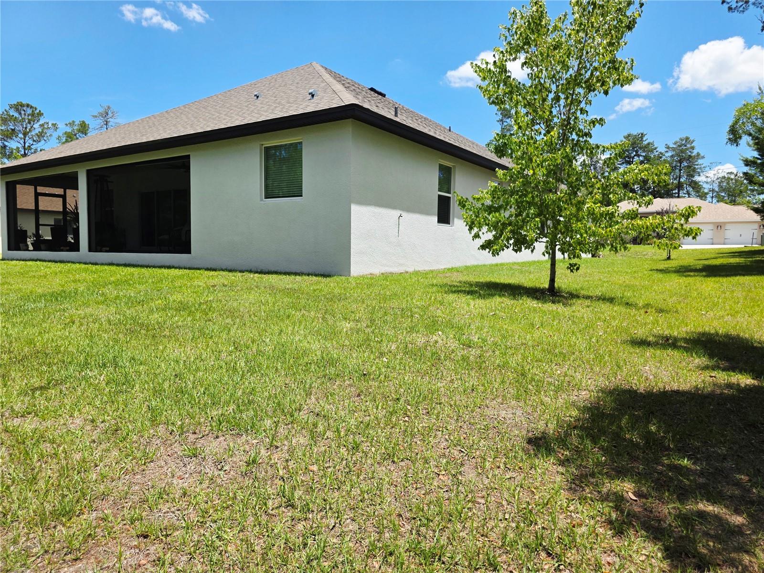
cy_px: 286
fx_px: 508
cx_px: 382
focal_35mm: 23
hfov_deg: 73.9
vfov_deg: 58.9
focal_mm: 6.3
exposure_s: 1/10000
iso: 80
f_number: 1.7
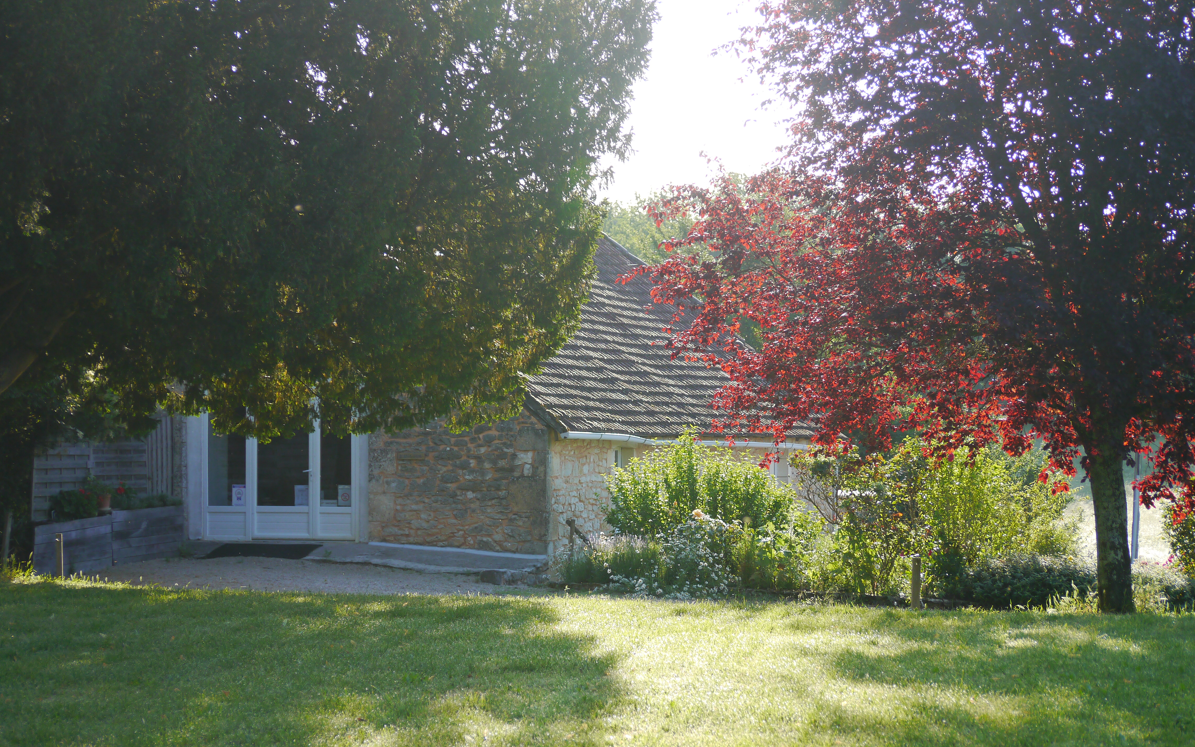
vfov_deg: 13.6
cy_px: 449
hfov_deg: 21.6
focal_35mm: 96
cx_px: 596
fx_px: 3126
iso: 160
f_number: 5
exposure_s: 1/250
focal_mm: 45
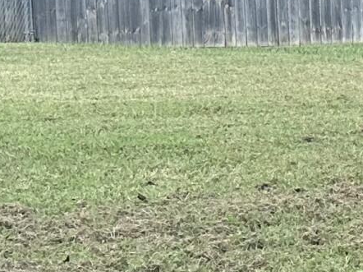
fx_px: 1708
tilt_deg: -3.1
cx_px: 816
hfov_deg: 10.7
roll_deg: +1.3
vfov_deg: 9.1
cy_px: 124
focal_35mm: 163
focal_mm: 6.86
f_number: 1.78
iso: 80
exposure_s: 1/1393
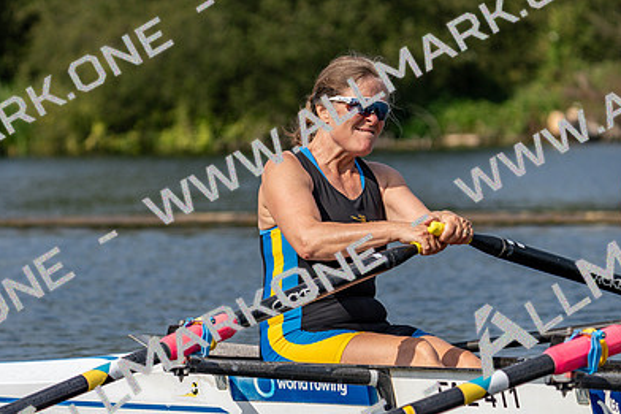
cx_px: 339
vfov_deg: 4.6
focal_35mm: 296
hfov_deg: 7.0
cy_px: 229
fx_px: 5104
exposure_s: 1/1600
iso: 160
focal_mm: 200
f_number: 5.6
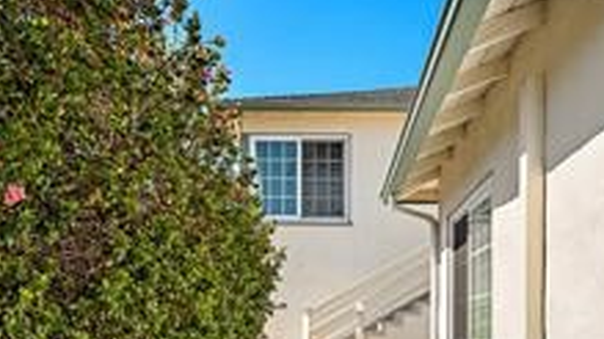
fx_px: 704
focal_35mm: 44
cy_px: 333
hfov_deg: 46.4
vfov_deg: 25.8
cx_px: 330
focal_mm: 24
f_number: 7.1
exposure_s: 1/500
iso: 160
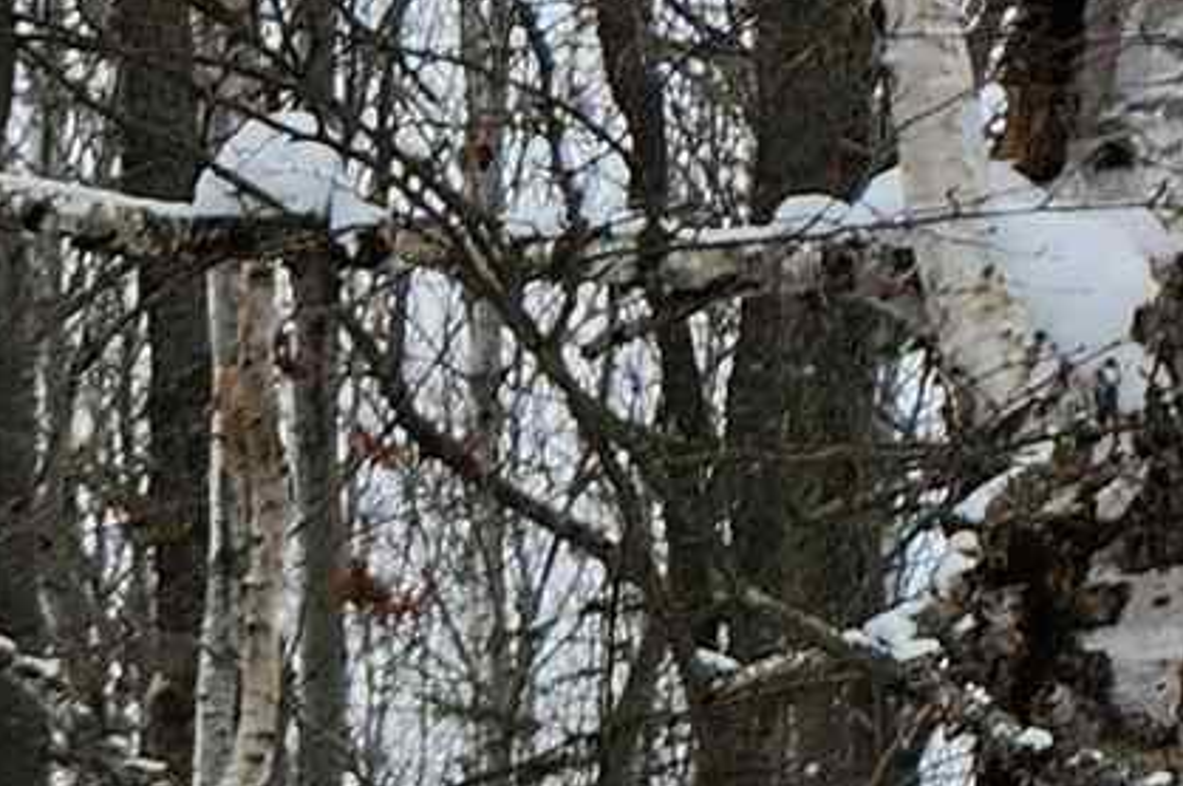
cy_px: 1654
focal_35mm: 176
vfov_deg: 7.4
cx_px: -2977
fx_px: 5779
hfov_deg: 8.5
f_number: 1.8
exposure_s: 1/392
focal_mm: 5.4
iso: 20
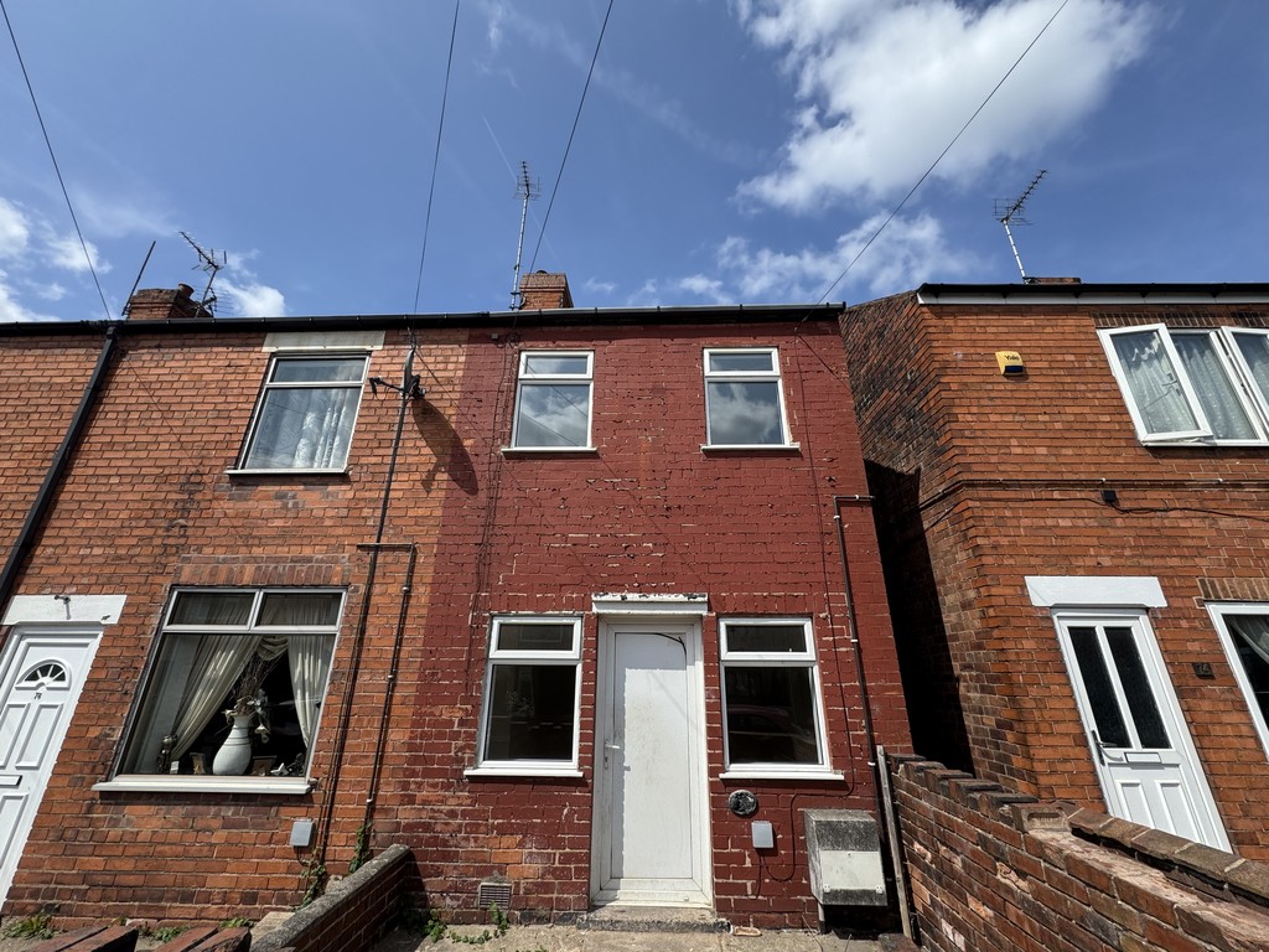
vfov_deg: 85.7
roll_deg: -0.7
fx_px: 513
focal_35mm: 14
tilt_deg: +20.6
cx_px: 634
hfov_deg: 102.1
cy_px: 476
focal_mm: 2.22
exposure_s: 1/1567
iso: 50
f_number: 2.2
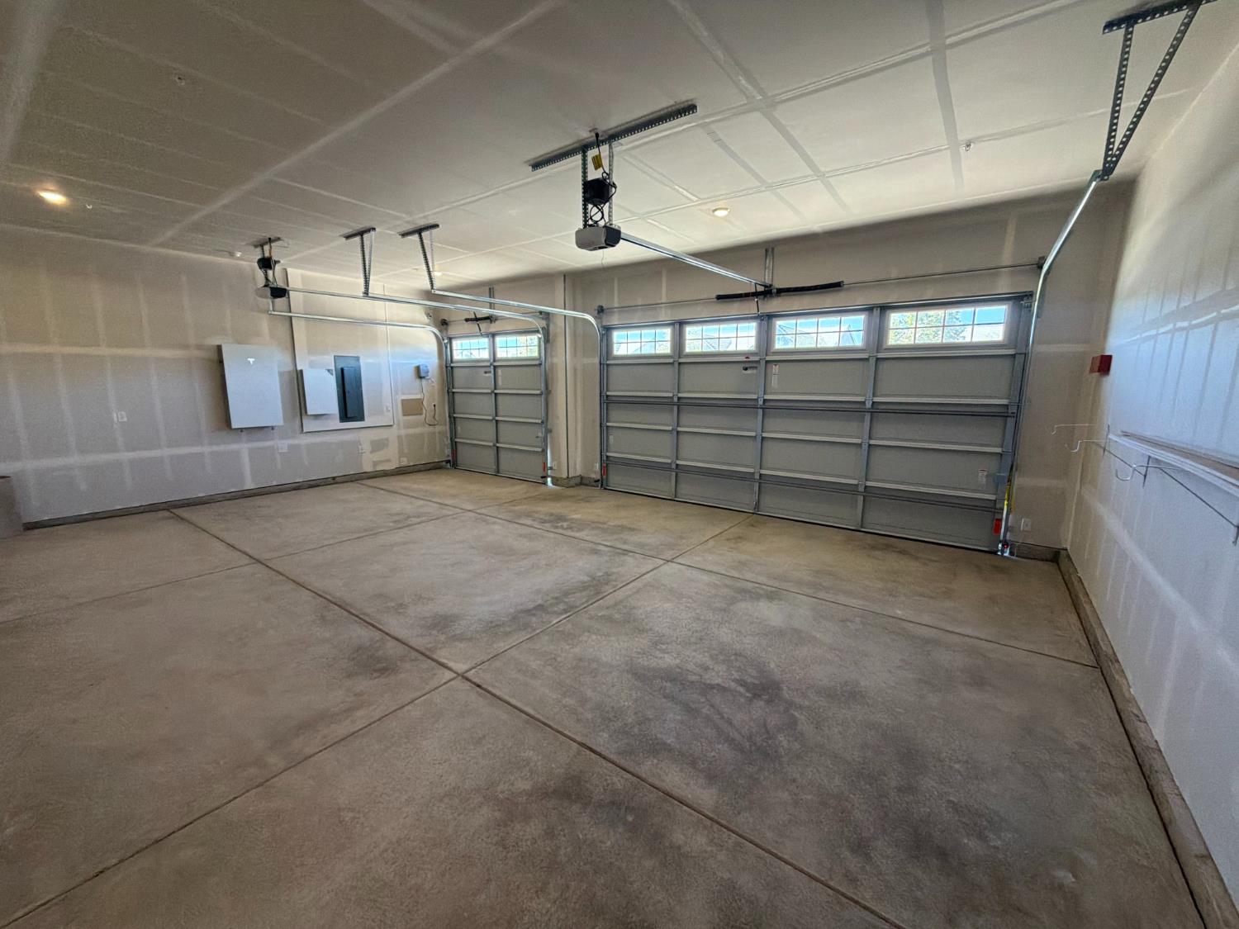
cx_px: 620
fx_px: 501
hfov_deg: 102.1
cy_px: 464
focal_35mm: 14
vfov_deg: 85.7
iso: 250
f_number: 2.2
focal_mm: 2.22
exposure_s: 1/120
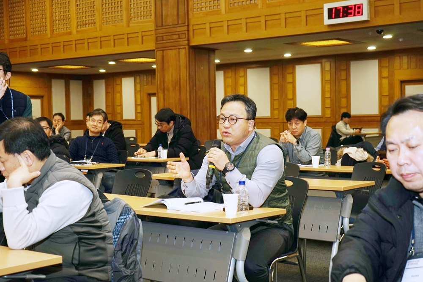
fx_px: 635
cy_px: 141
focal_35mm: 54
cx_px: 212
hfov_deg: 36.9
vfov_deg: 25.1
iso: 400
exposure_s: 1/80
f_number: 6.3
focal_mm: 54
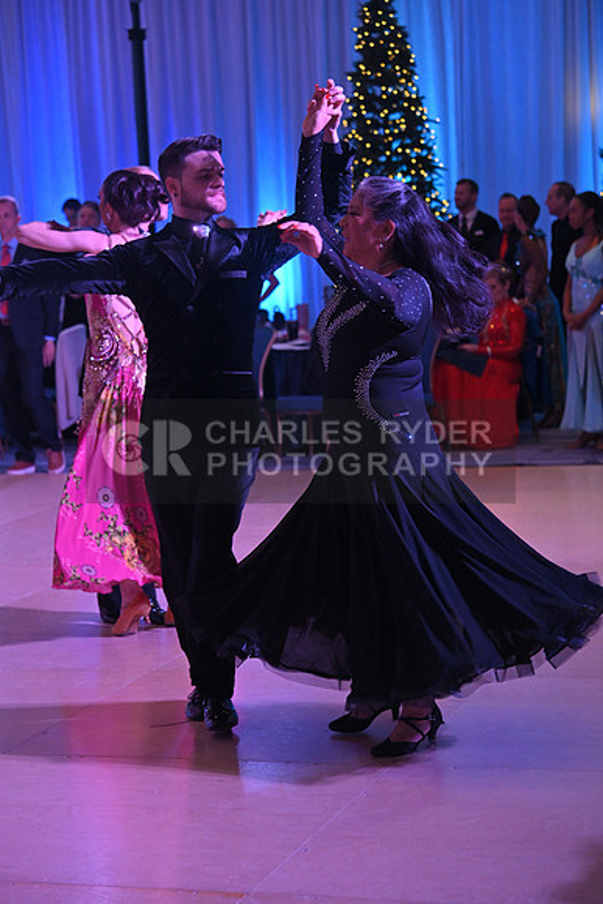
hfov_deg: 15.9
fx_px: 2159
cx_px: 302
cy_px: 452
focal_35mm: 86
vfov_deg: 23.6
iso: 3200
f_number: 5
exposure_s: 1/320
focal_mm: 86
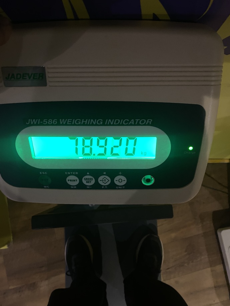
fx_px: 230
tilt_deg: -79.9
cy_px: 153
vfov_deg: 67.3
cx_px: 115
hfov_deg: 53.1
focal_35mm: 26
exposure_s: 1/25
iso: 1000
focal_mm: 4.25
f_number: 1.8
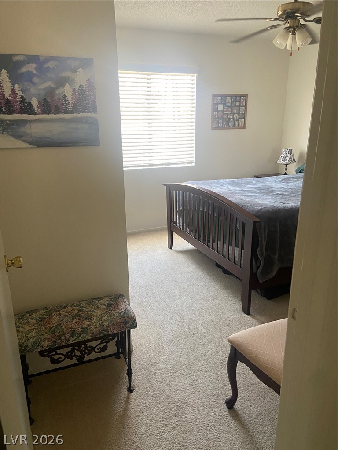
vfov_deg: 67.3
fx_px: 338
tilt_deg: -16.9
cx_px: 169
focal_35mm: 26
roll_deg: +0.1
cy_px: 225
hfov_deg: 53.1
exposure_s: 1/60
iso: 160
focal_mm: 4.25
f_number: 1.8
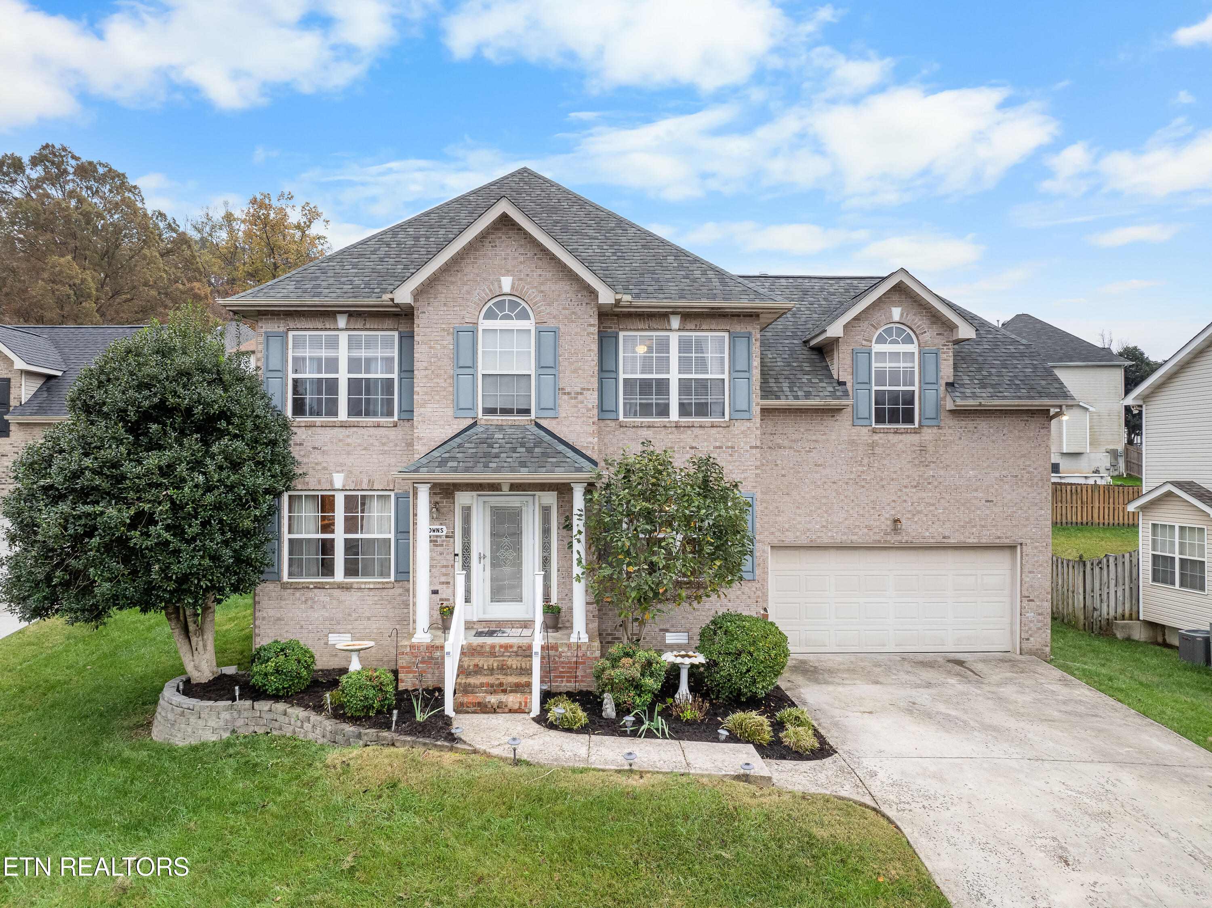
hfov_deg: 71.6
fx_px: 840
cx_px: 606
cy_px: 454
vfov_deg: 56.8
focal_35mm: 24
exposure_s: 1/15
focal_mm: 12.29
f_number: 2.8
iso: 160
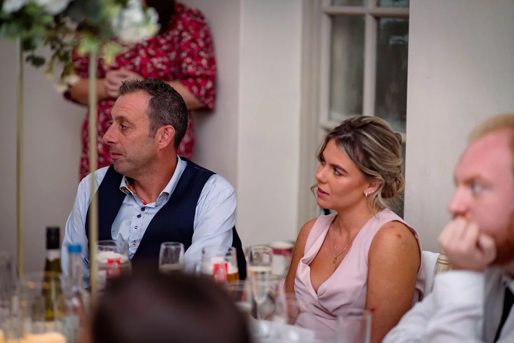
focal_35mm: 85
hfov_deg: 23.9
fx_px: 1214
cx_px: 257
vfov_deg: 16.1
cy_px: 172
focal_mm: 85
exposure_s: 1/200
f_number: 1.8
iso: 640
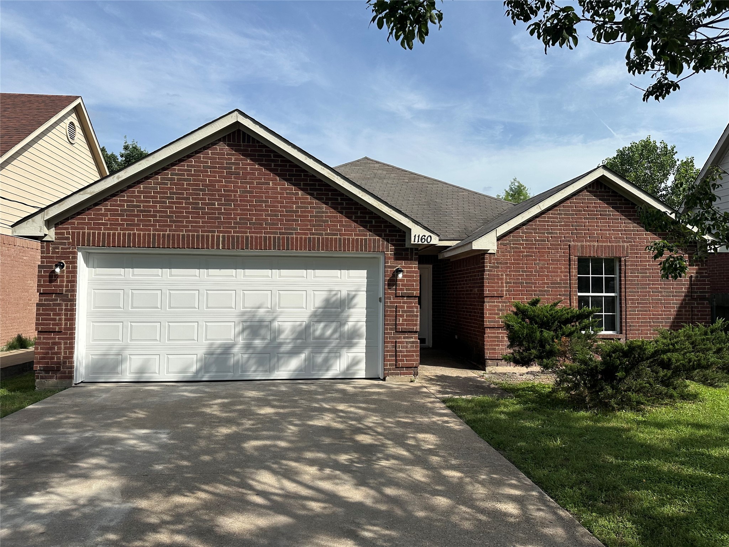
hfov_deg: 71.6
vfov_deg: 56.8
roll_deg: -0.6
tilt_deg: +3.3
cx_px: 364
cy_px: 274
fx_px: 505
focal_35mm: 24
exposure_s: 1/5848
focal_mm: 6.86
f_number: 1.78
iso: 80
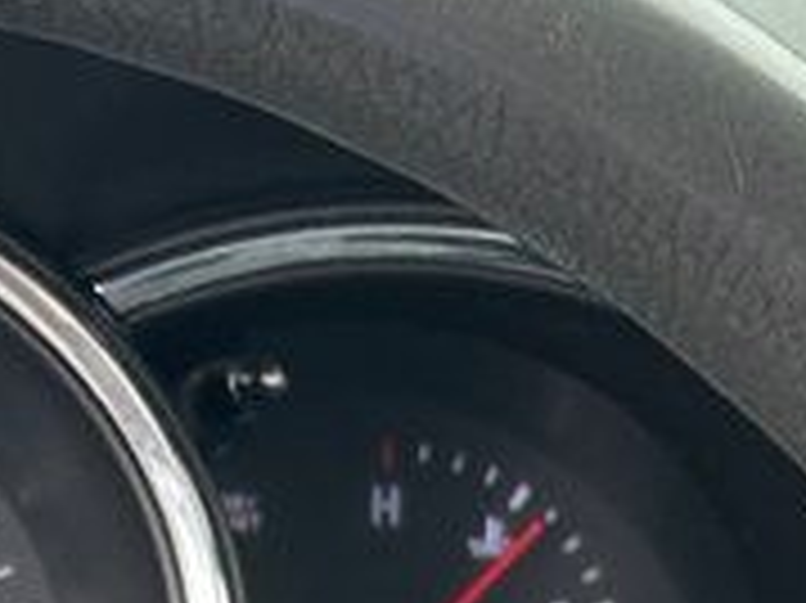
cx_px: -320
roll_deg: +0.9
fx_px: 6399
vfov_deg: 5.2
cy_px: 1562
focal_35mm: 275
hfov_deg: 7.1
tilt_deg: -28.4
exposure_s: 1/160
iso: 50
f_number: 1.78
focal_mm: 6.86
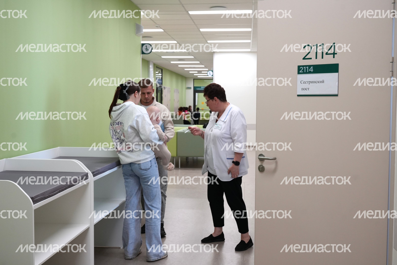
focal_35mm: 40
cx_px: 198
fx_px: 441
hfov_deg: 48.5
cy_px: 132
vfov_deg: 33.4
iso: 1250
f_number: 5.6
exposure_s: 1/125
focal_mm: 40
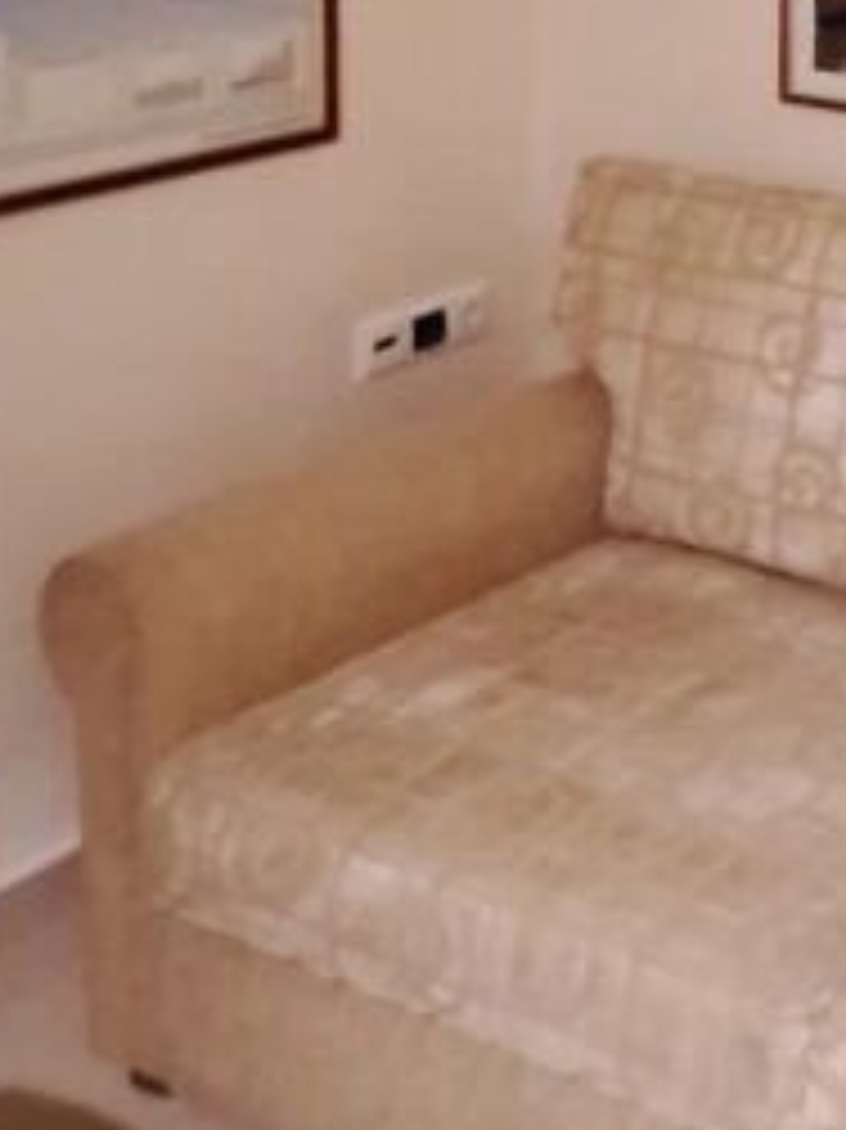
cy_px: -104
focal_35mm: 53
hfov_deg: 22.2
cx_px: 1305
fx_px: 1729
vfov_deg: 32.1
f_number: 2.2
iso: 800
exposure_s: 1/10
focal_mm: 1.74
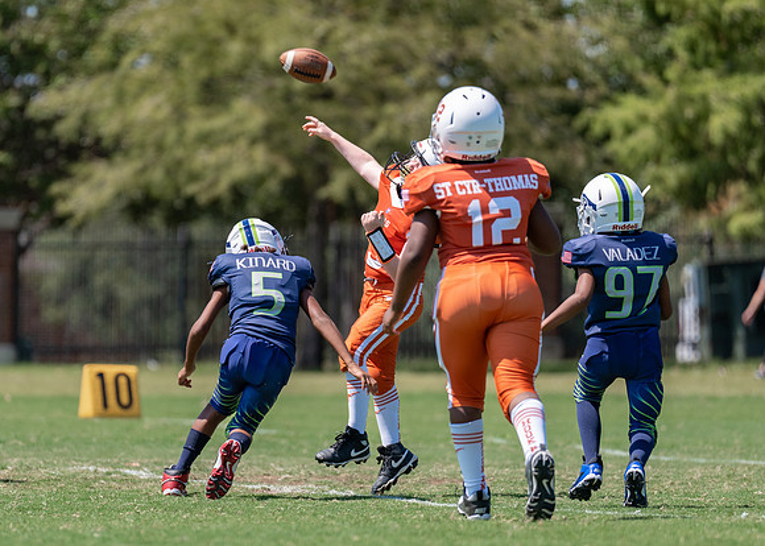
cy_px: 331
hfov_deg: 5.7
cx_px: 268
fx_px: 7735
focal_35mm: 356
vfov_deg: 4.0
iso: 100
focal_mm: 200
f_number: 2.8
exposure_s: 1/1600
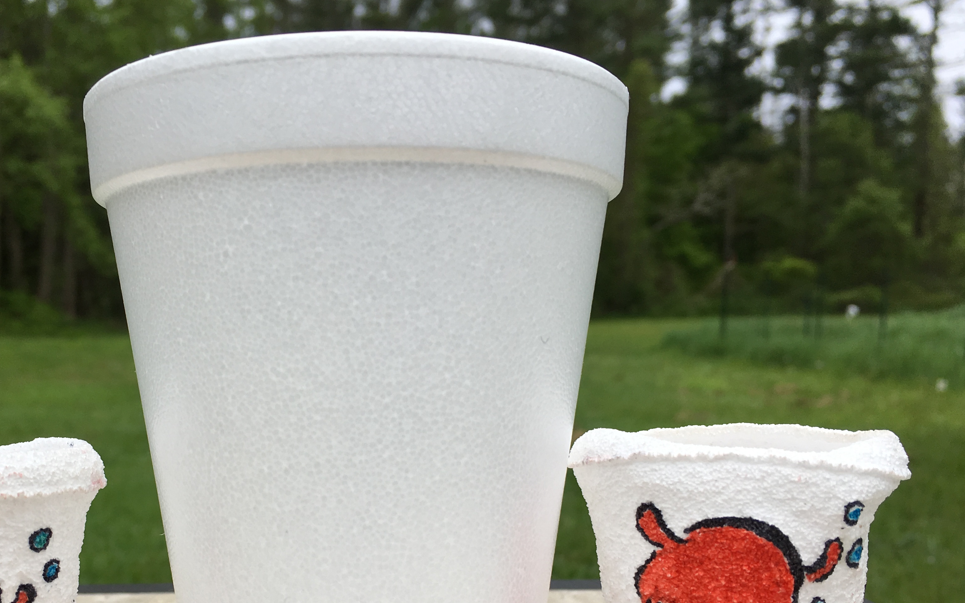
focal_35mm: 40
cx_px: 351
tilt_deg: -5.0
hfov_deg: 48.7
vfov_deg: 31.6
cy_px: 434
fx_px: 1052
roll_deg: +0.7
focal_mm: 4.15
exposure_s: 1/452
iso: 25
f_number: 2.2
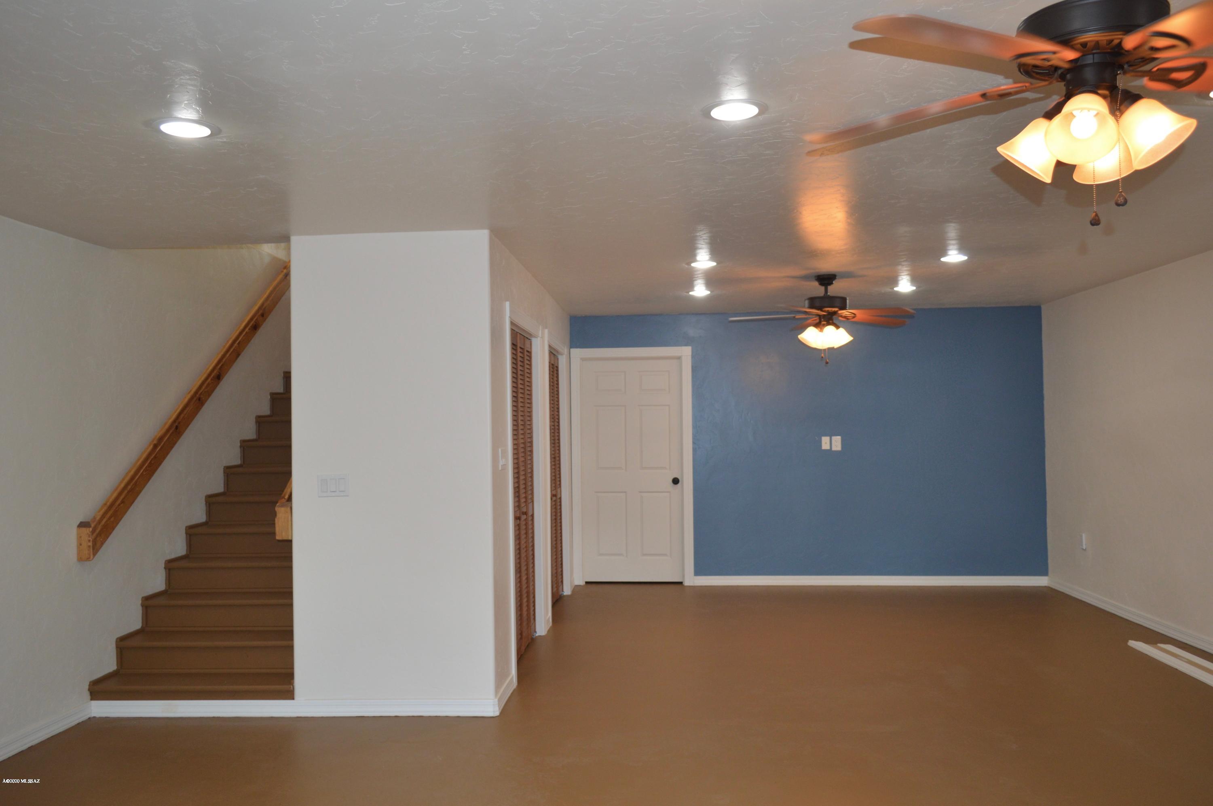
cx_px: 606
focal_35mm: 27
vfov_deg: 47.8
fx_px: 909
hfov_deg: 67.4
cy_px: 403
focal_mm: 18
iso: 400
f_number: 4
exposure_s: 1/60
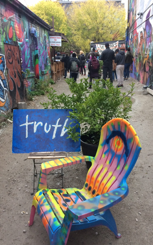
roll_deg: +1.1
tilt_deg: -21.5
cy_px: 123
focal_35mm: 31
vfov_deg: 61.2
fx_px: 207
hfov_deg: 40.6
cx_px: 80
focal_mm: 4.15
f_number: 2.2
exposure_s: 1/30
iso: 64
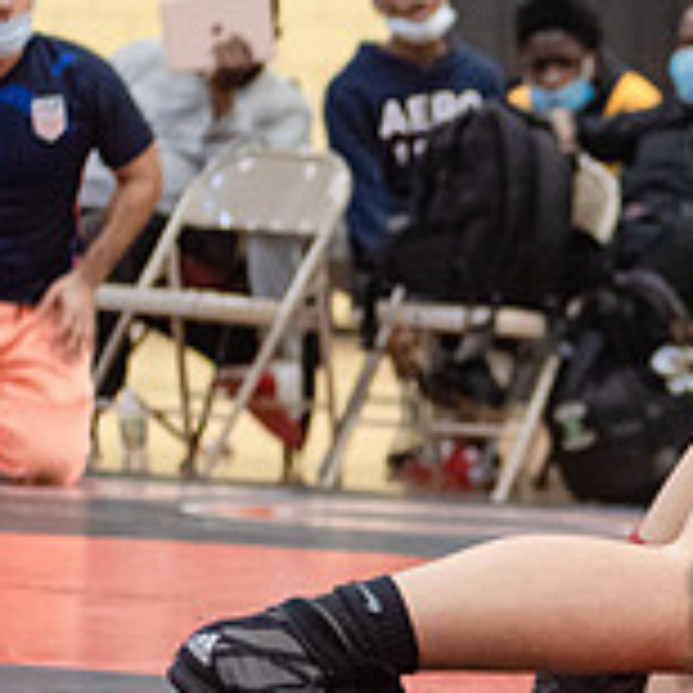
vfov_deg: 6.8
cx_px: 1282
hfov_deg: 6.7
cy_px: 389
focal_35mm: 256
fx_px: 5798
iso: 4000
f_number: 3.5
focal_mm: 80
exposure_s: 1/400
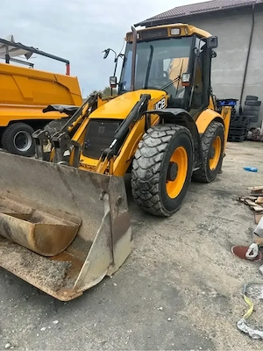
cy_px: 176
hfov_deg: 56.8
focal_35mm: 24
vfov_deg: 71.6
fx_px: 243
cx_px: 132
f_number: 1.78
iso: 80
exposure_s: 1/773
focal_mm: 6.86
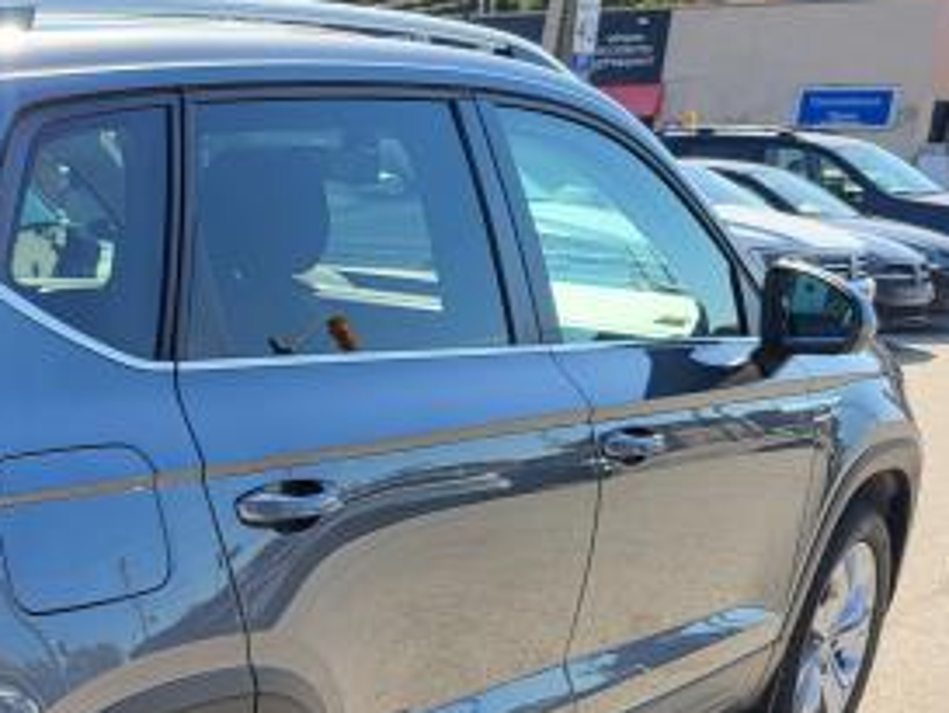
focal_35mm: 61
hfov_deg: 28.4
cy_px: 668
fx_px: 1673
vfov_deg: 23.3
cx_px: -125
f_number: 1.8
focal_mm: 5.4
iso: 40
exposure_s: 1/832
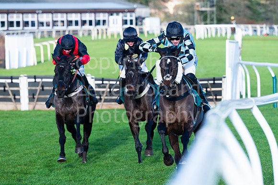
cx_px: 161
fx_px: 1472
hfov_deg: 10.8
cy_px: 83
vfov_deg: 7.2
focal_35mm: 191
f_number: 3.5
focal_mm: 135
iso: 320
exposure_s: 1/2000
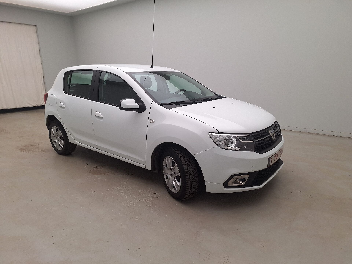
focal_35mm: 23
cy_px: 132
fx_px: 234
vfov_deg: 58.9
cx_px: 176
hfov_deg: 73.9
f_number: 1.8
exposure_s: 1/131
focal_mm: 5.54
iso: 40
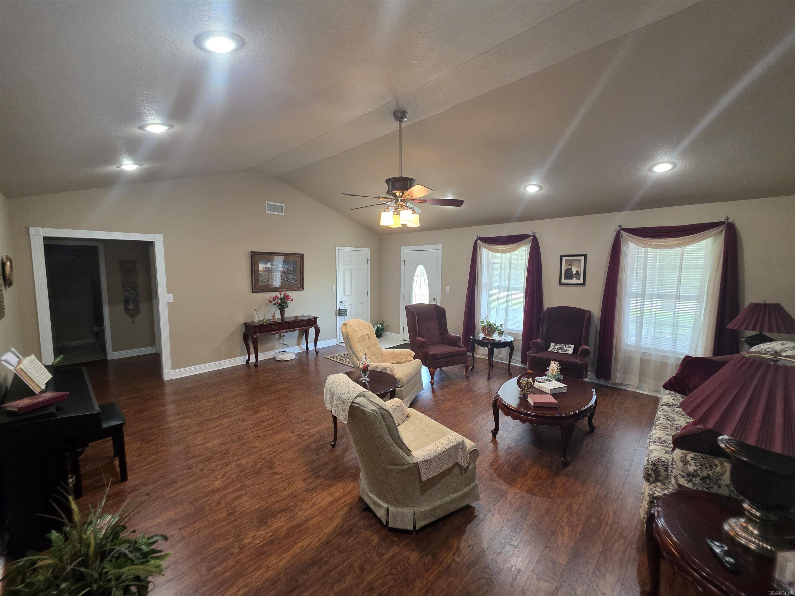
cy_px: 298
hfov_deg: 106.2
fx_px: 299
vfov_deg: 89.9
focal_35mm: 13
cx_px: 398
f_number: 1.9
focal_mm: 2.2
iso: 320
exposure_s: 1/60
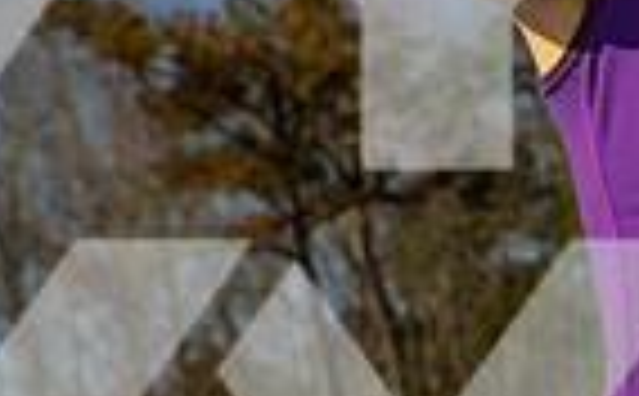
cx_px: 626
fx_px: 3266
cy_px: -65
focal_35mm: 188
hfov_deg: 11.1
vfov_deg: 6.9
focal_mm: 45
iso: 100
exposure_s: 1/125
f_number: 5.6
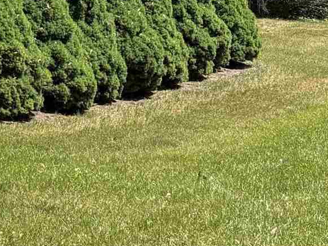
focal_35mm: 137
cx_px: -314
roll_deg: -2.1
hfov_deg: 12.7
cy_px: -179
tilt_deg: +4.4
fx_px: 1298
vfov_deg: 10.3
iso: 50
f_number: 1.6
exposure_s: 1/2105
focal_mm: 5.96
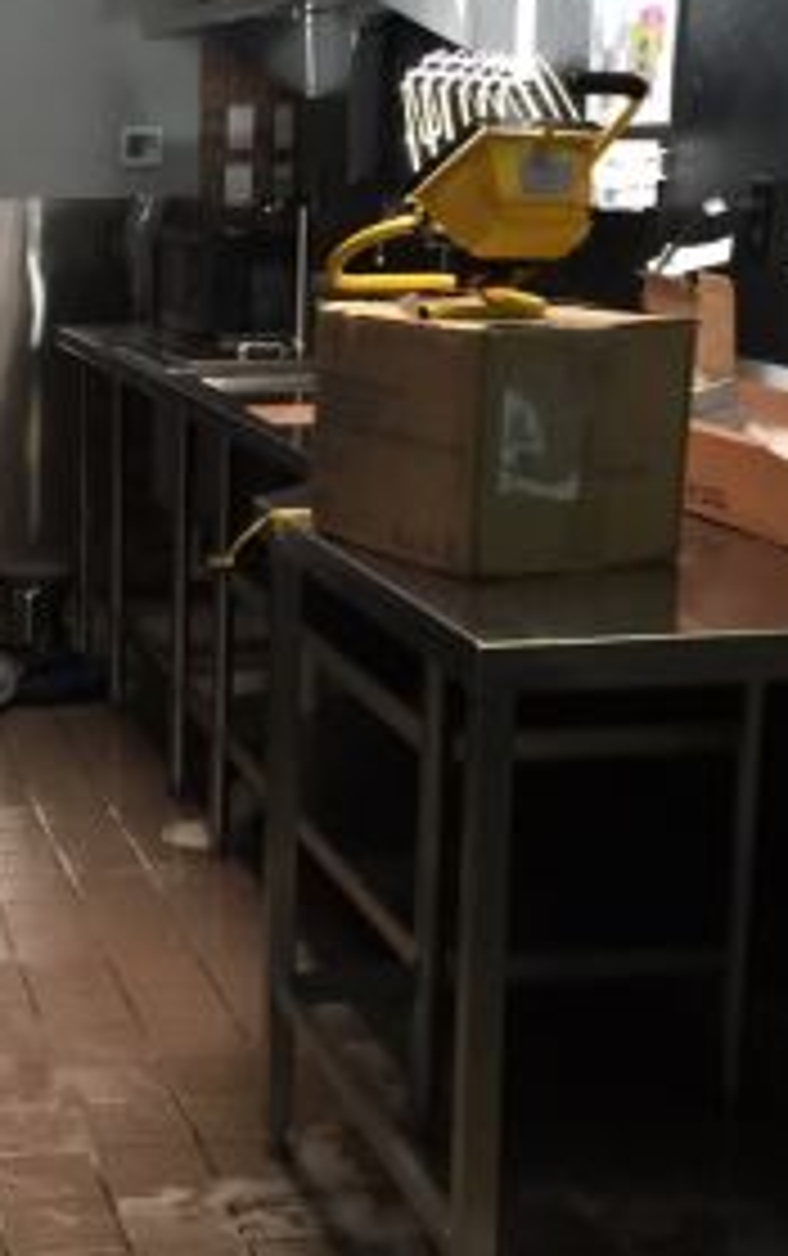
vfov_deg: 31.0
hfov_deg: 19.2
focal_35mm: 66
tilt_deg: -10.8
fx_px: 2262
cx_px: -14
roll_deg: +2.4
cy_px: 743
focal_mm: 4.15
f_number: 2.2
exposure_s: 1/8
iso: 125
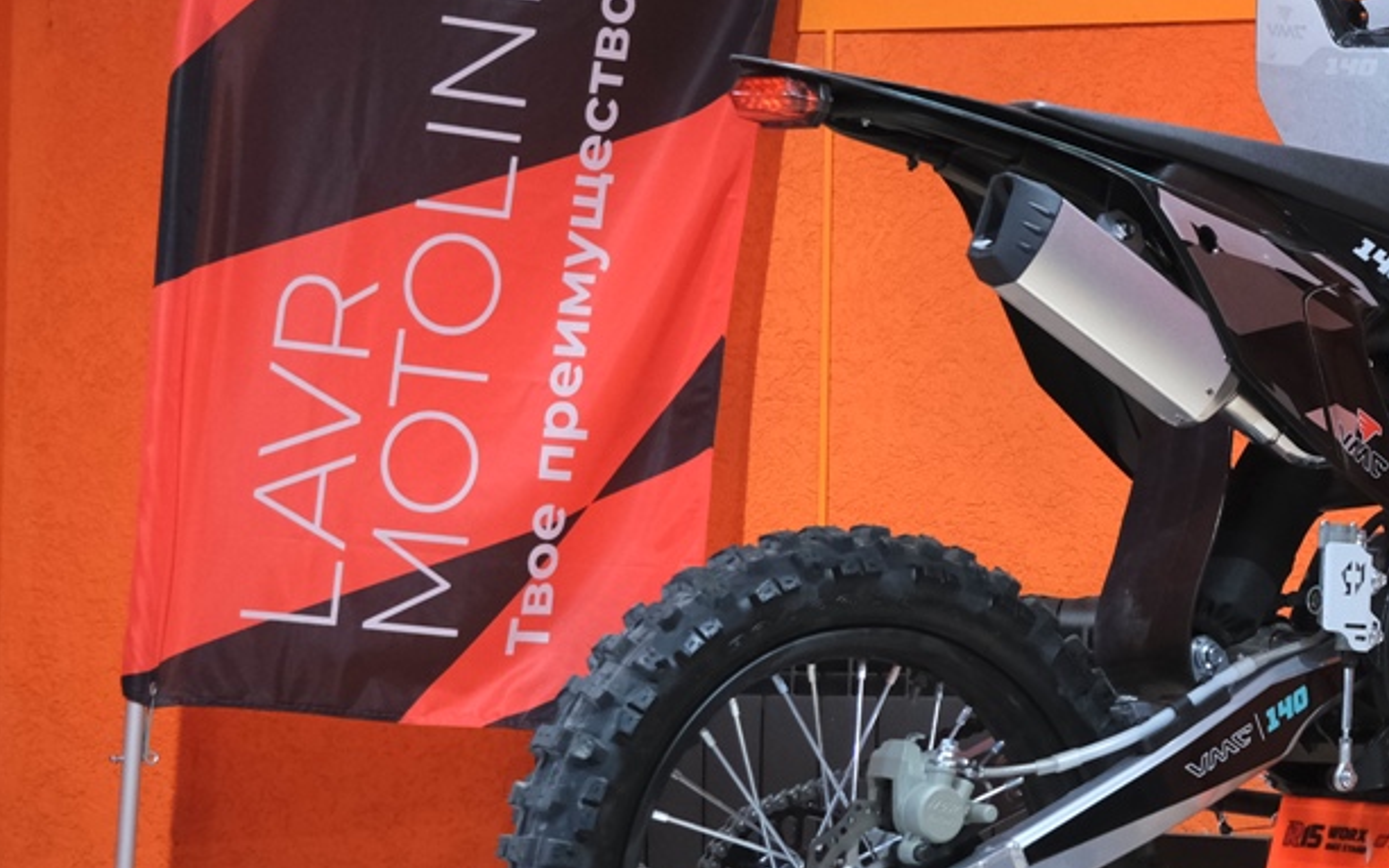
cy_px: 225
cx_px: 1437
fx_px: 4126
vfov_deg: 12.0
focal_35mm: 109
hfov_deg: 18.5
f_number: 4
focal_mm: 27.5
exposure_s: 1/100
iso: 1600
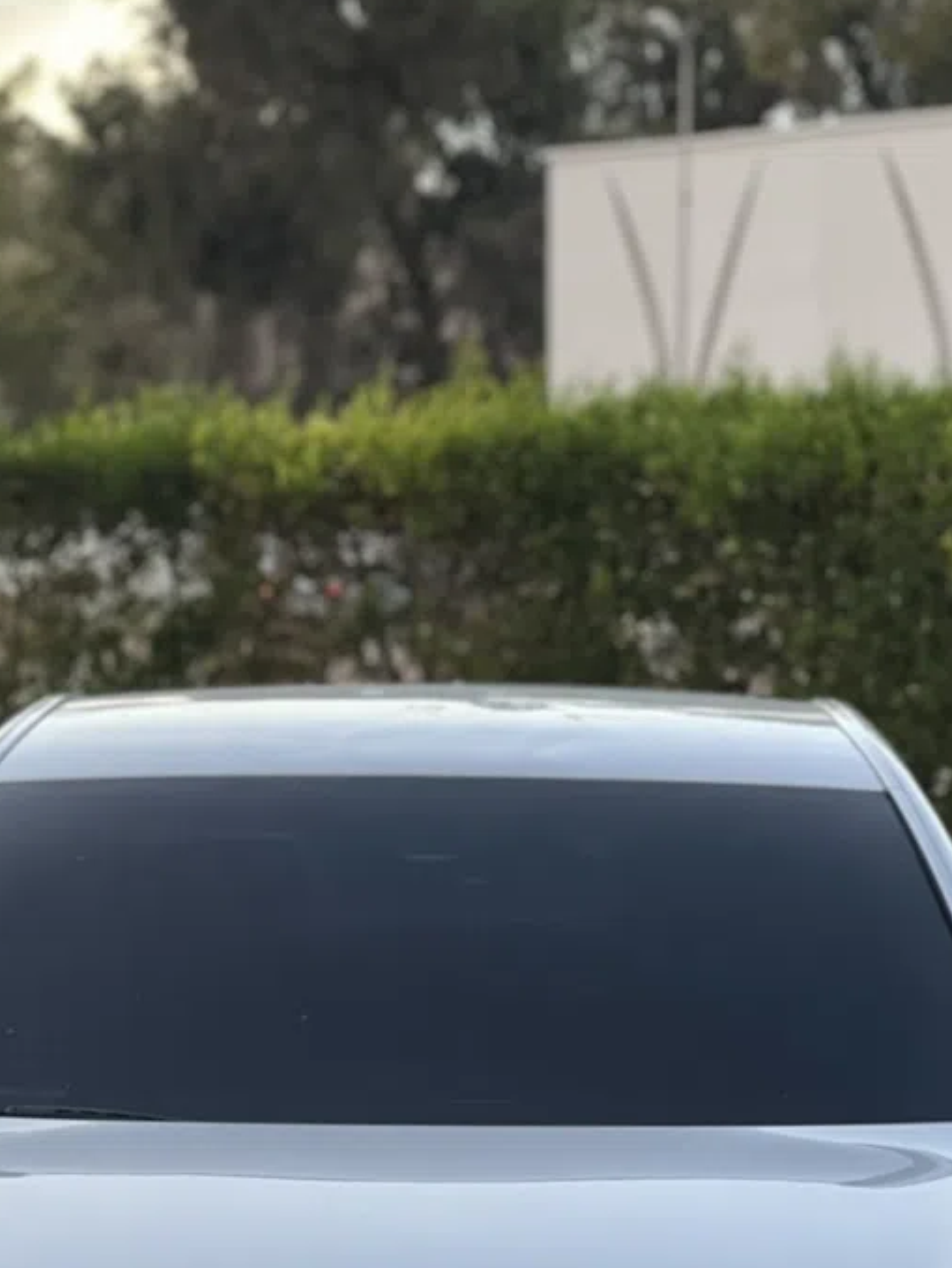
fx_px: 5680
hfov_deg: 9.6
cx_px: 368
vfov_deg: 12.7
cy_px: 990
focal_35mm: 155
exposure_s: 1/33
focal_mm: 9
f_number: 2.8
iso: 200
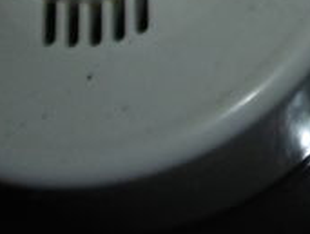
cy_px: -259
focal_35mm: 140
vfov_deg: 9.8
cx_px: 484
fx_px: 1256
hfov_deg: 13.2
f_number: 3.1
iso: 100
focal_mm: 4.3
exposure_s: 1/60
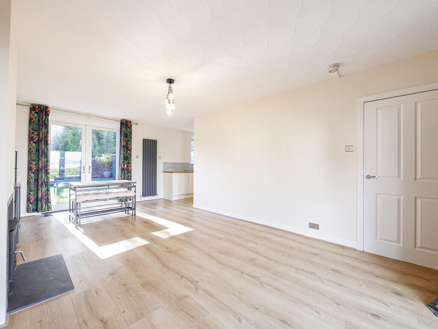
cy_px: 164
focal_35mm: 14
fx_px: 177
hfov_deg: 102.1
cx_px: 219
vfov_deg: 85.7
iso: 1600
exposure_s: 1/125
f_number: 4
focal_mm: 7
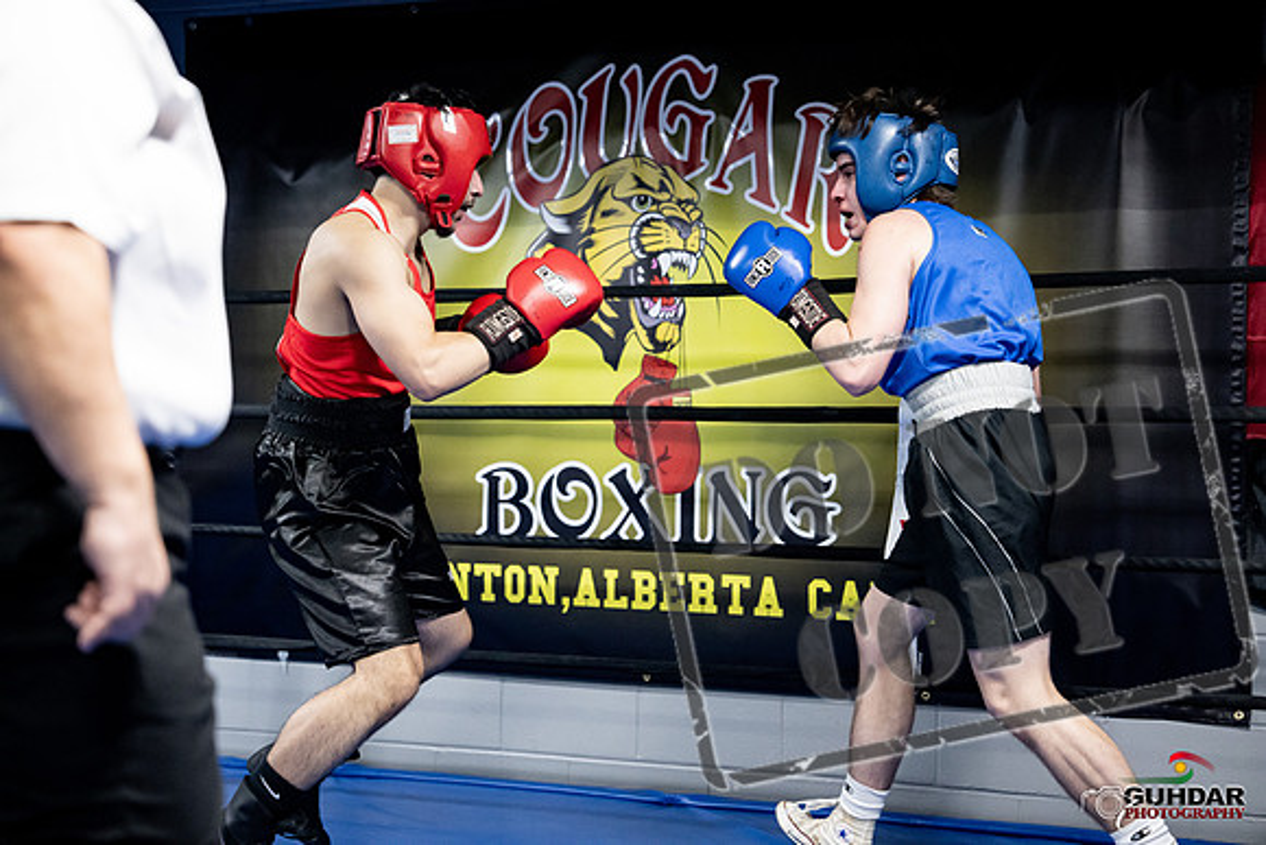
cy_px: 422
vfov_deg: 19.5
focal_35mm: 70
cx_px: 633
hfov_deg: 28.8
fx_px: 2462
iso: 8000
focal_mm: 70
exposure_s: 1/1000
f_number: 2.8
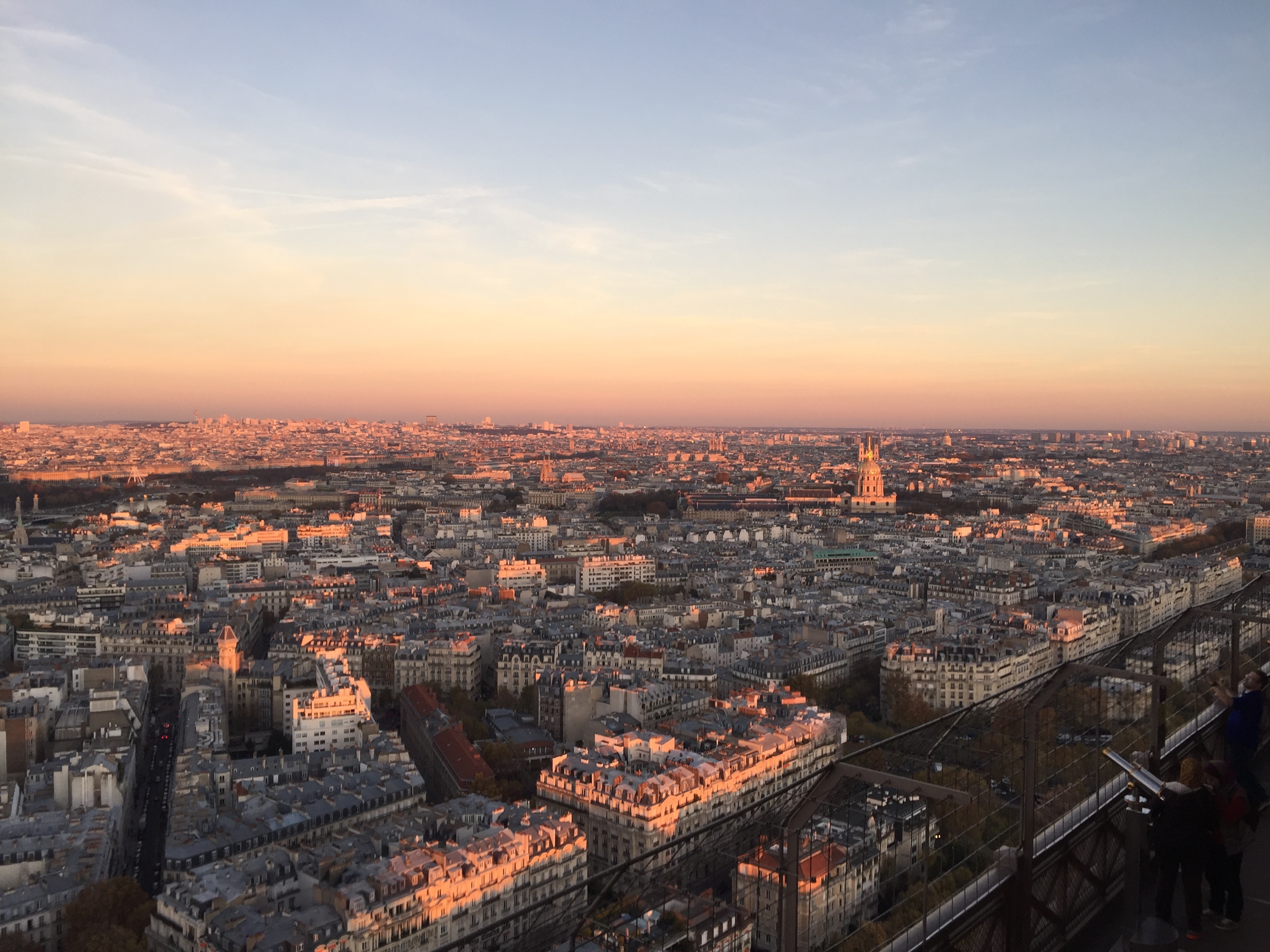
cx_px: 635
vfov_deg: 48.2
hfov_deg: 61.7
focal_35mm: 29
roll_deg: -0.6
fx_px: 1064
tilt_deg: -2.0
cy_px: 476
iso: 32
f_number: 2.2
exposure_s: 1/207
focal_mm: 4.15
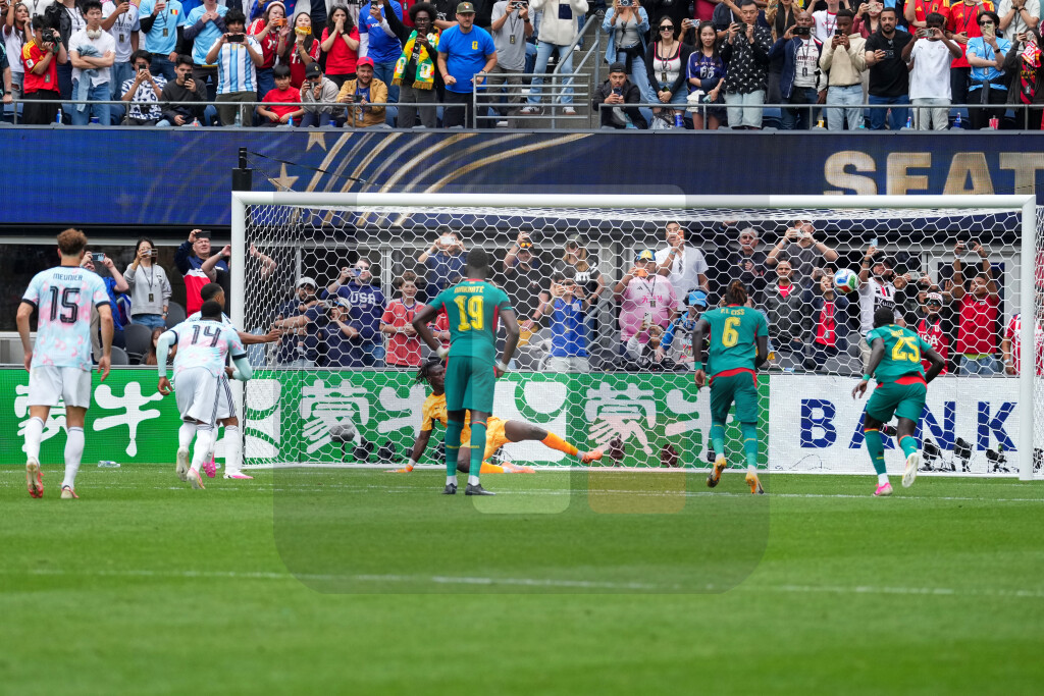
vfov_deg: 3.3
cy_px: 348
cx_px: 522
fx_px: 12268
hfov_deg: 4.9
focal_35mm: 423
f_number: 4.5
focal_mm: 282
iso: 1250
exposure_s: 1/2500
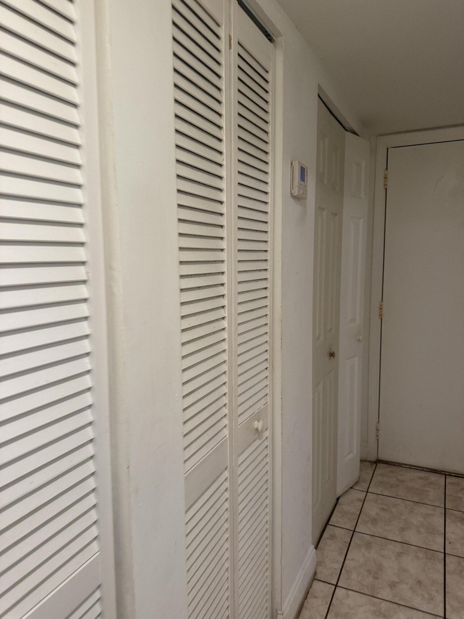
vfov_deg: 71.6
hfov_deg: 56.8
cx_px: 232
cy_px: 310
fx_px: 429
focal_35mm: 24
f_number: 1.78
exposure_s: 1/120
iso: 200
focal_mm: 6.76
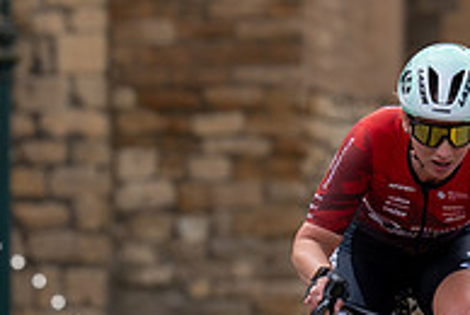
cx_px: 506
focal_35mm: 770
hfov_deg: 2.7
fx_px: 10068
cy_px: 177
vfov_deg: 1.8
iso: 250
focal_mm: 178
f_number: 4
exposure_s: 1/1000
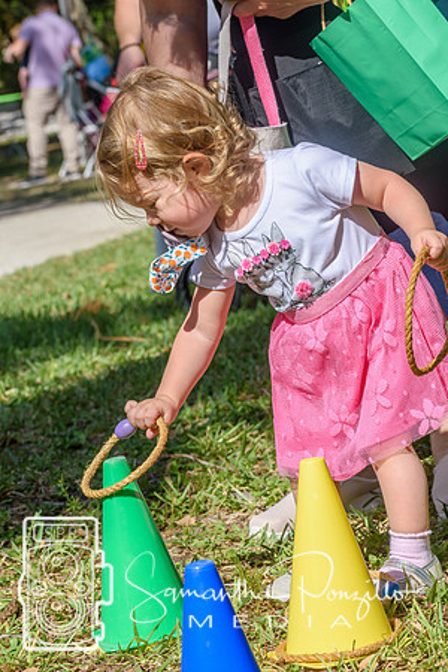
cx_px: 224
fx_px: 2240
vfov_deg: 17.1
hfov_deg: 11.4
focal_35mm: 120
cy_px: 336
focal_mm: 80
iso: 200
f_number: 8
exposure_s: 1/1000
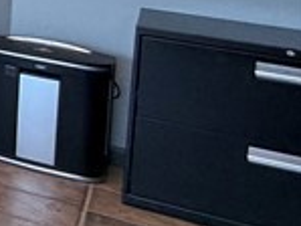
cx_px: -725
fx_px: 835
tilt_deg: -3.0
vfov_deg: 14.0
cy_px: -157
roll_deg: -1.1
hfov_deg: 9.9
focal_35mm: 96
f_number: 2.2
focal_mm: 2.22
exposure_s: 1/120
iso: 160
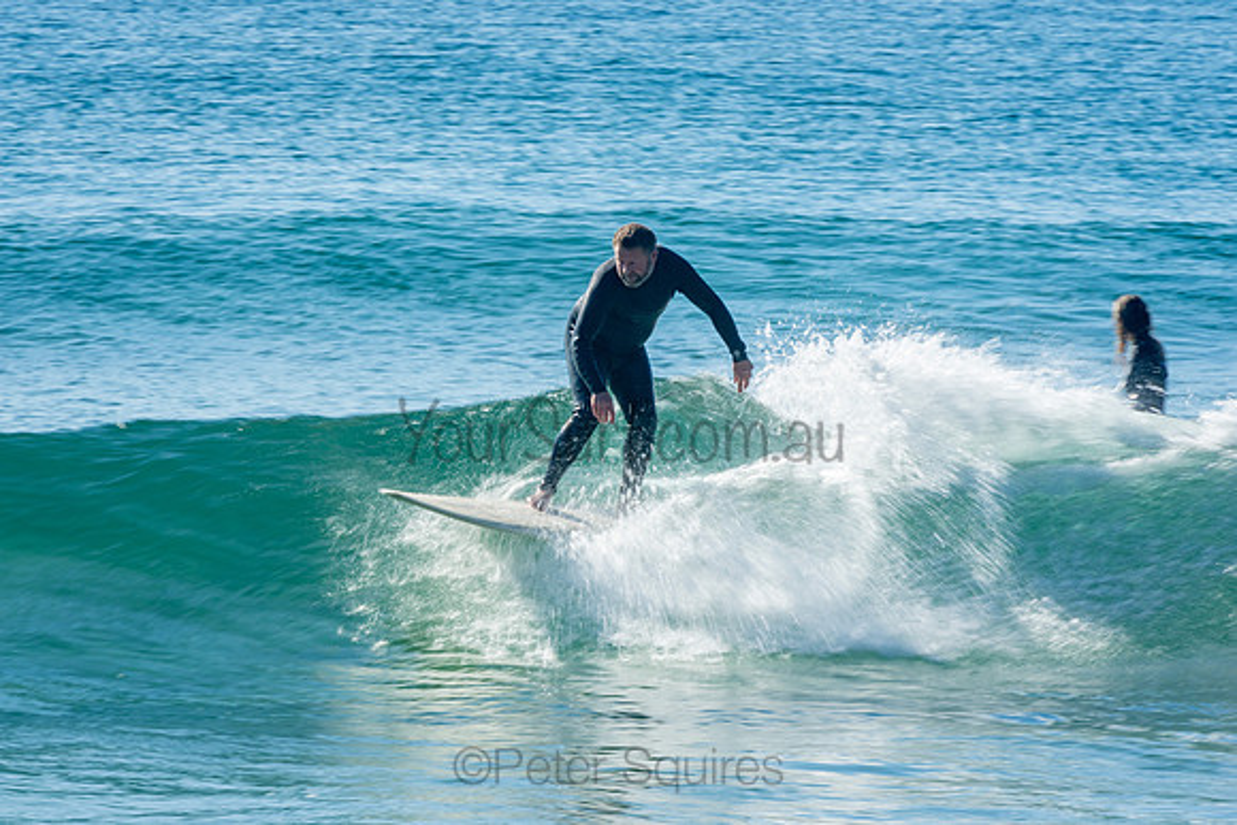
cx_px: 618
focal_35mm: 600
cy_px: 412
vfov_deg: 2.3
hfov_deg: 3.4
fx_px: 20621
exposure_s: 1/40
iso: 100
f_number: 20
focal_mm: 400
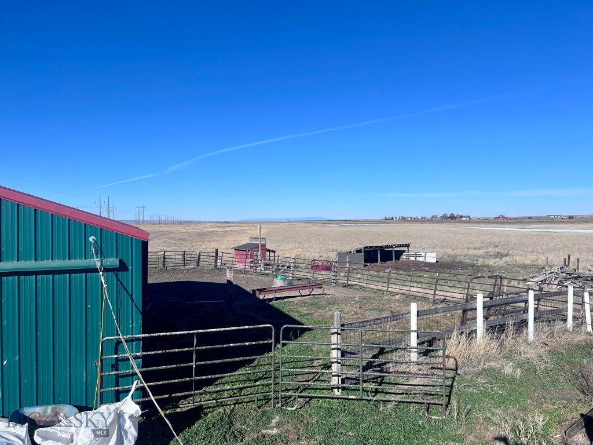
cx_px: 296
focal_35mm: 26
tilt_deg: -0.1
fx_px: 445
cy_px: 222
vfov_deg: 53.1
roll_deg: -0.5
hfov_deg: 67.3
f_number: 1.5
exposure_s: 1/6211
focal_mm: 5.7
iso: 50
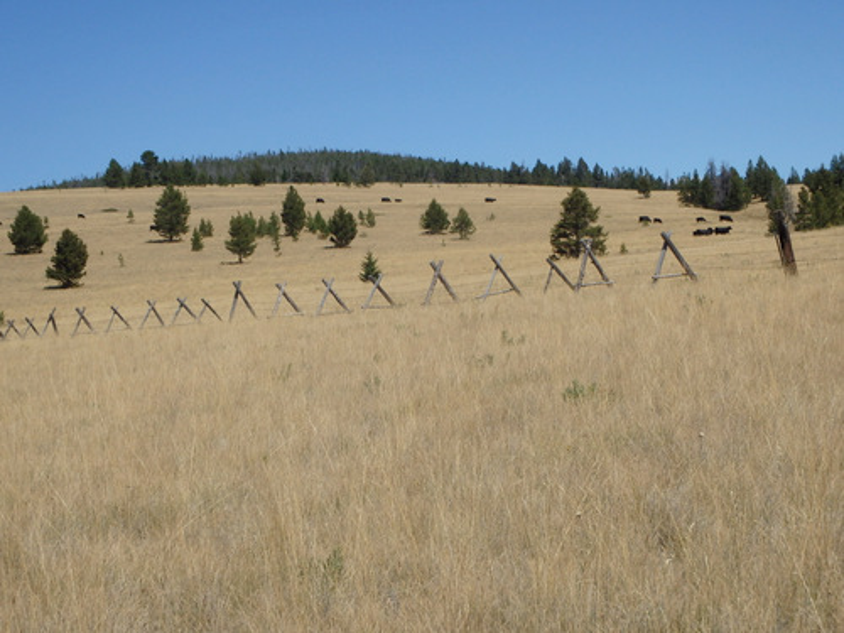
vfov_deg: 17.6
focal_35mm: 84
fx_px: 2048
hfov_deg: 23.3
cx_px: 422
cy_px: 316
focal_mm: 15.1
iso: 125
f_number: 4.4
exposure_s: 1/1250
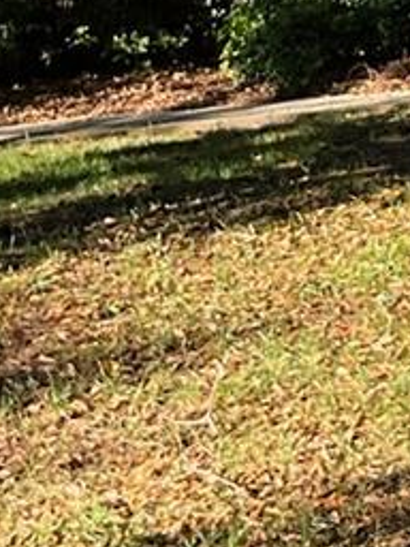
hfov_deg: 8.3
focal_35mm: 174
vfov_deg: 11.1
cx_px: 709
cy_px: -152
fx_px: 2748
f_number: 1.8
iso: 25
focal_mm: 3
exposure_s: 1/273
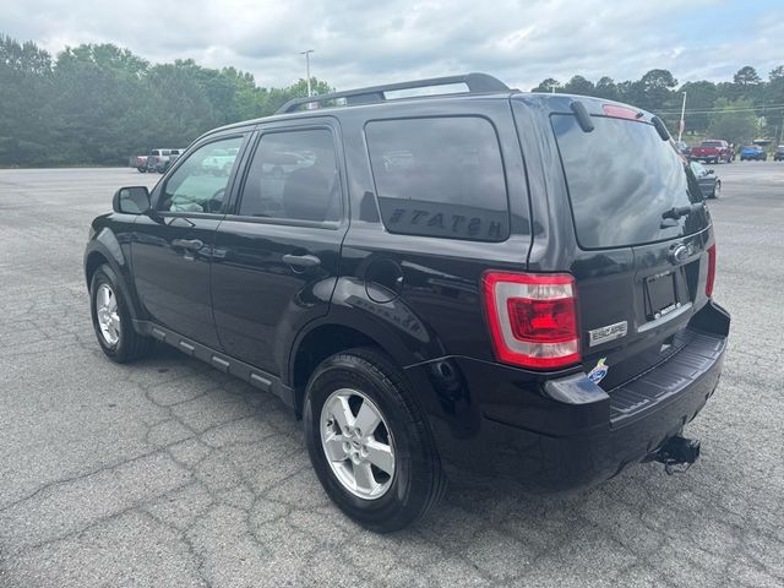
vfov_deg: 56.8
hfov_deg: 71.6
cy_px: 294
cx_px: 392
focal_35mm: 24
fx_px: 544
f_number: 1.78
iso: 80
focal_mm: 6.76
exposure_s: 1/1721
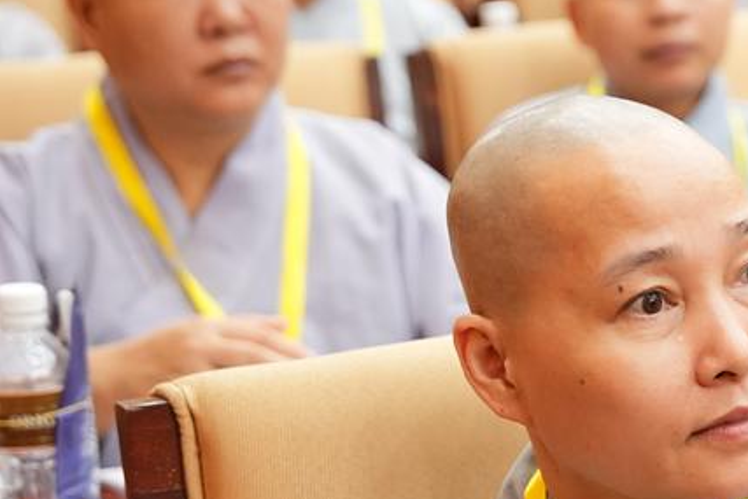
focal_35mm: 132
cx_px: 909
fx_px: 2743
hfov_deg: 15.0
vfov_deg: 10.4
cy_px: 385
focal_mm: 47
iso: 2500
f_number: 2.8
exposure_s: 1/125
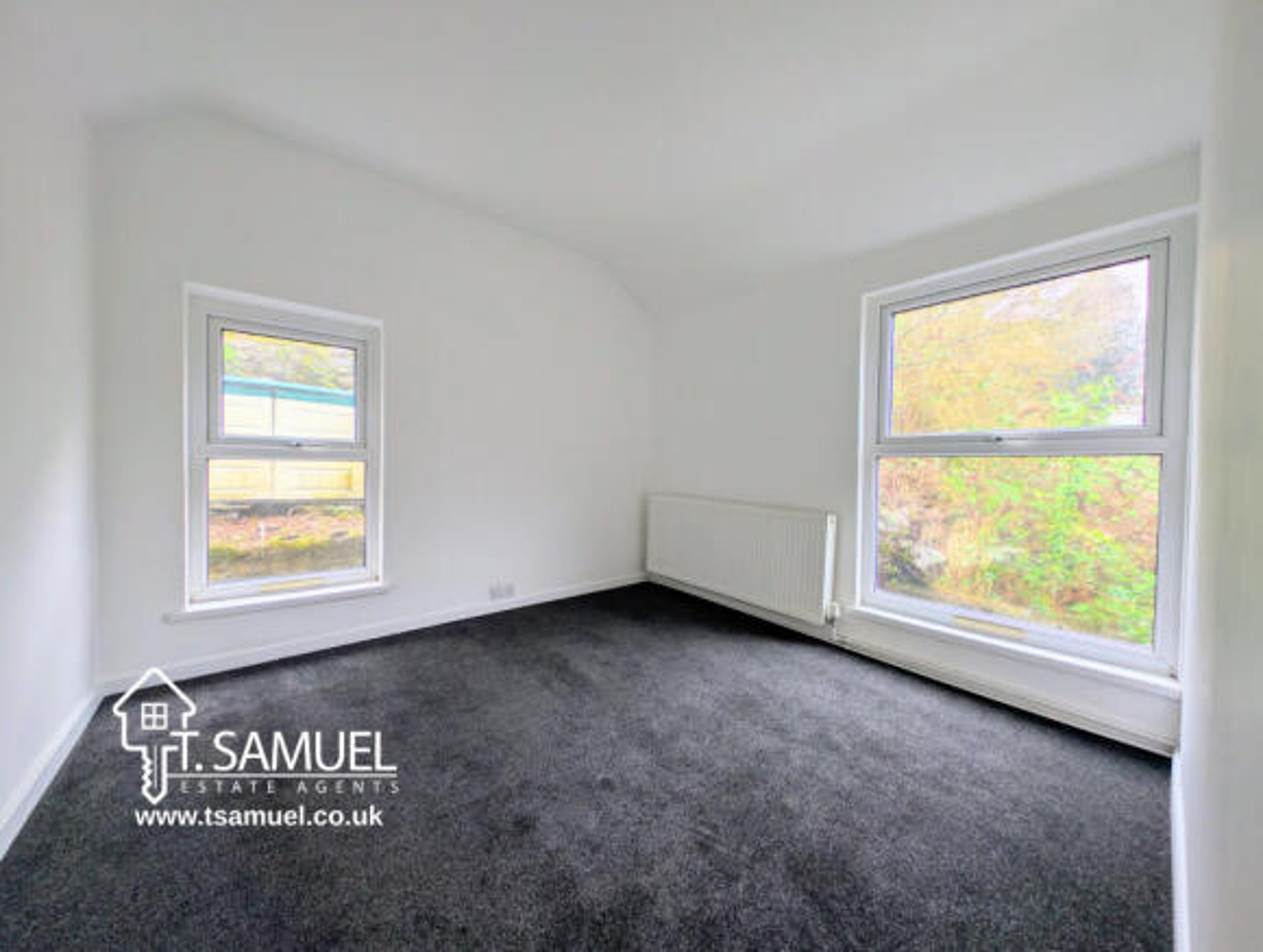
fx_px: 439
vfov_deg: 94.7
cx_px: 632
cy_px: 476
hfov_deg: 110.4
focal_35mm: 12
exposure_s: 1/40.8
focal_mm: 2.23
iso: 111
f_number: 1.95
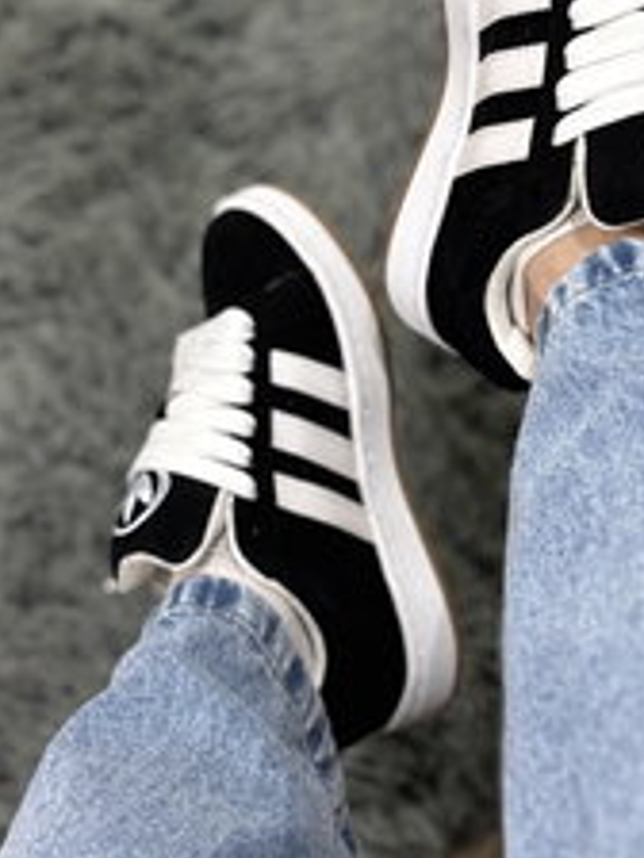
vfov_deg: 30.8
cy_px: 236
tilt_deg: -60.8
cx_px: 383
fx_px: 1538
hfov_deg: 23.6
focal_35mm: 62
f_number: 1.6
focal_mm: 5.96
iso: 400
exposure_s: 1/50
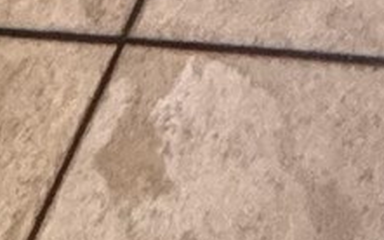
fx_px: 1622
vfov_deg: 3.8
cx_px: 897
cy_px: -1670
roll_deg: -2.0
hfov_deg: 11.4
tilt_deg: -3.7
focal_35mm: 155
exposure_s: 1/60
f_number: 2.2
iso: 400
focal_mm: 2.22
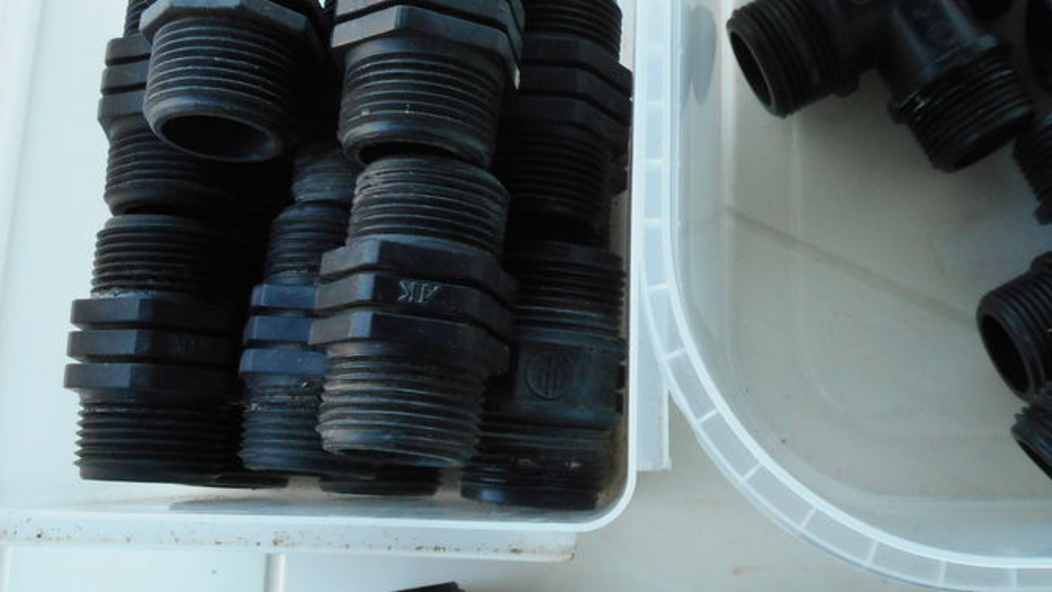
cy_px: 288
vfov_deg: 25.4
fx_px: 1311
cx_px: 704
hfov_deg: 43.1
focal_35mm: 47
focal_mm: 5.2
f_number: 4
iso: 220
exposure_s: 1/30
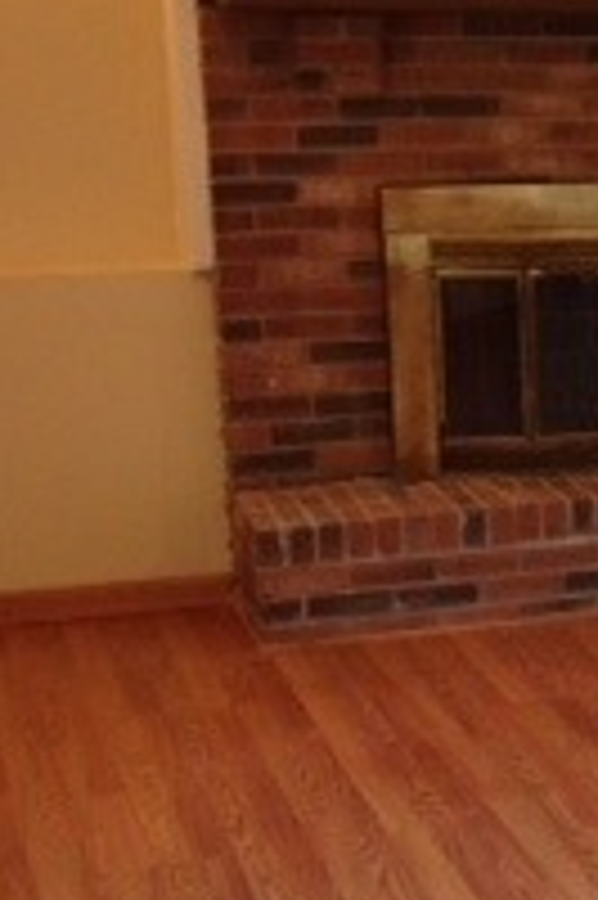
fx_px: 2745
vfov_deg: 18.6
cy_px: 464
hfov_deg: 11.4
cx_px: 1115
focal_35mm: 110
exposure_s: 1/20
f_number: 2.4
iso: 64
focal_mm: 4.12
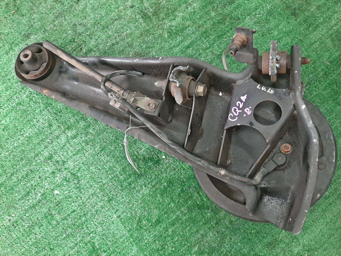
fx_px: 256
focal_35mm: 26
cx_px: 170
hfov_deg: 67.3
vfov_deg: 53.1
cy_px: 128
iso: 231
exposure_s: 1/50
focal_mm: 3.93
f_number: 1.7
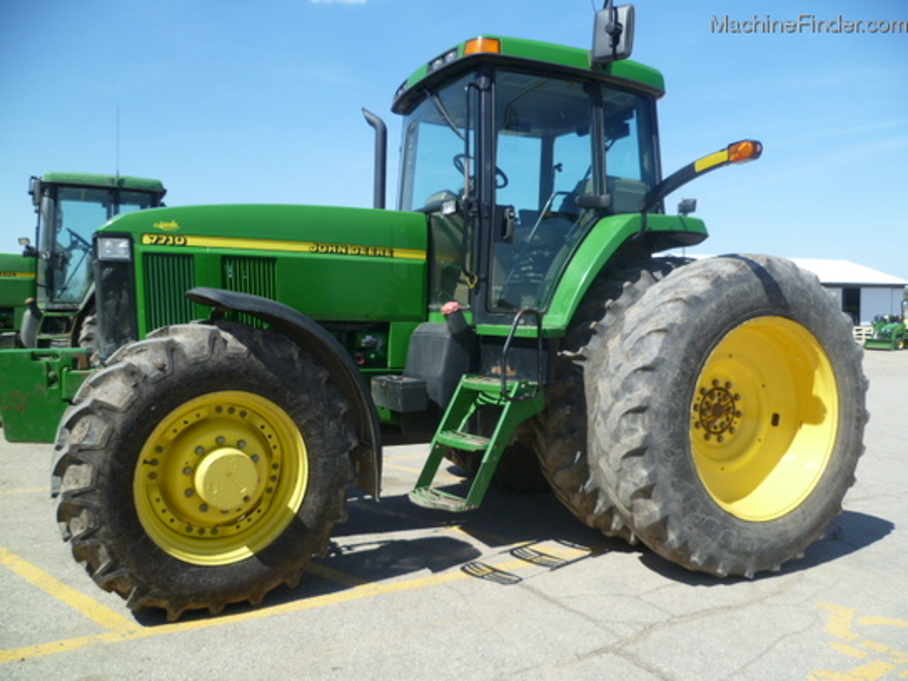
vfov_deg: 49.7
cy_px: 340
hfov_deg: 63.4
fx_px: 734
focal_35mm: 28
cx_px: 454
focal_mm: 5
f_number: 2.8
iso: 80
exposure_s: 1/800
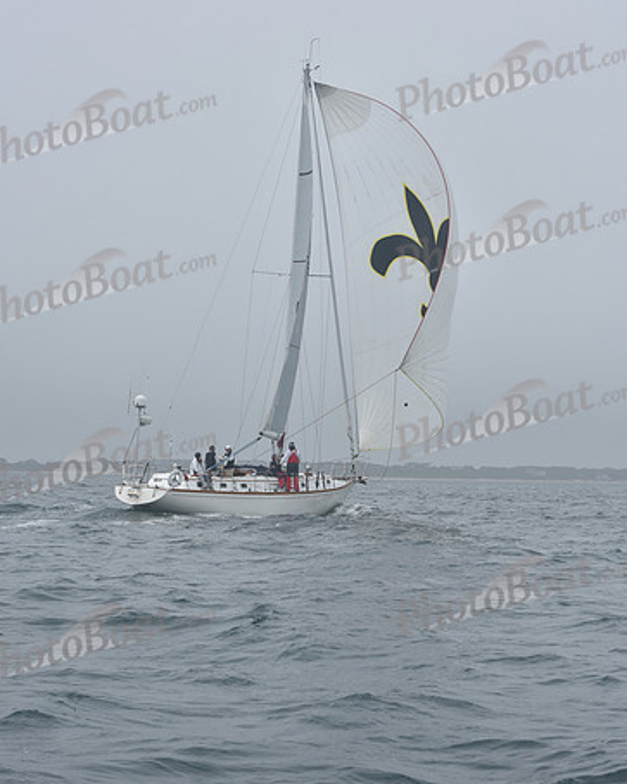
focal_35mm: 84
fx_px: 1949
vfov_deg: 22.7
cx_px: 307
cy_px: 351
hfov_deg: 18.3
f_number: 11
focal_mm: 70
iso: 250
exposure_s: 1/800
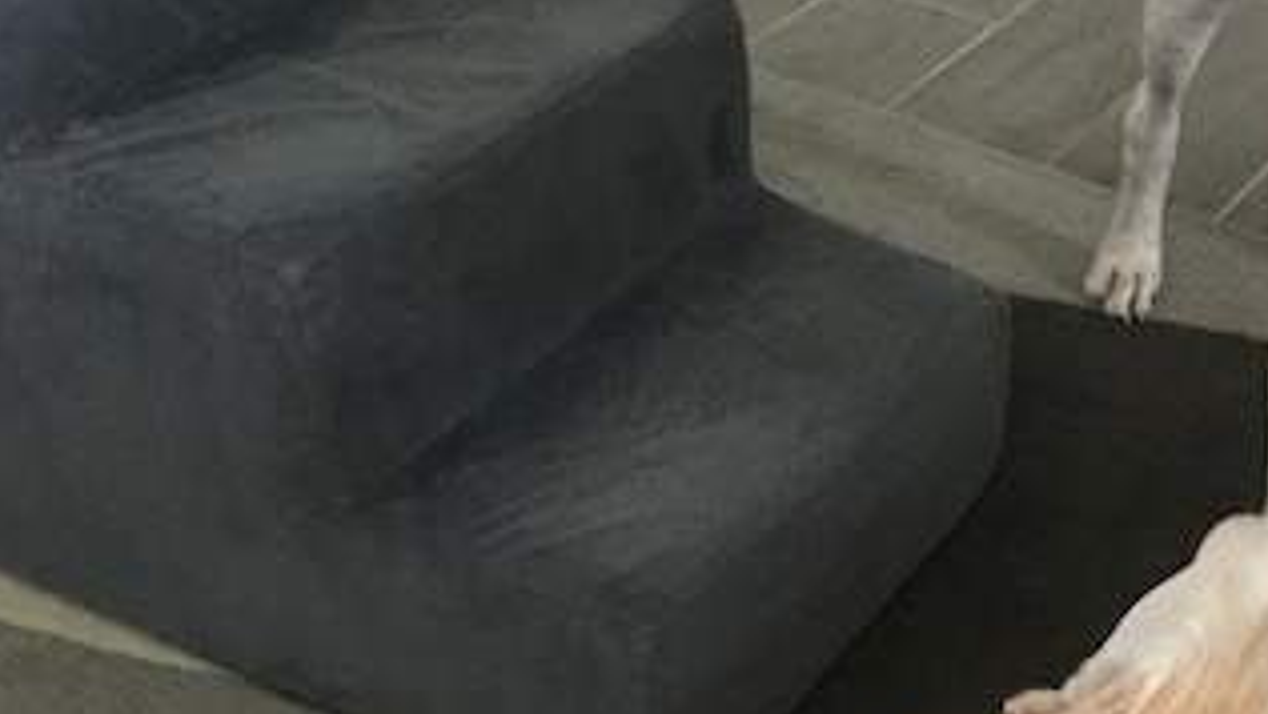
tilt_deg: -35.4
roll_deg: -8.5
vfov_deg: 18.8
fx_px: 2153
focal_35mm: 64
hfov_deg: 30.7
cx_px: 1240
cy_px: 369
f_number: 2.2
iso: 200
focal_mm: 4.15
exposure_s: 1/20
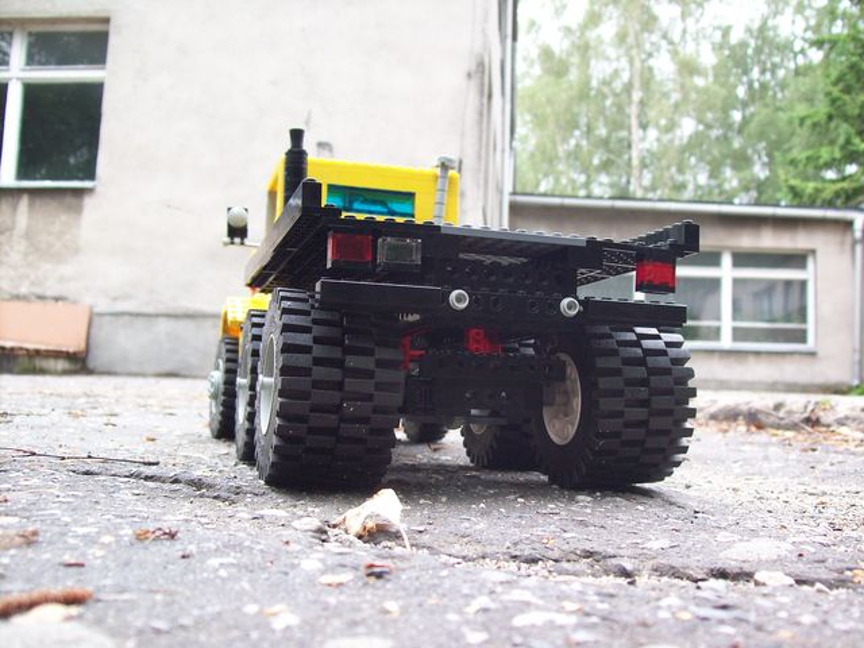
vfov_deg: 39.7
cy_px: 324
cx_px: 432
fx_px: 899
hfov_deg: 51.4
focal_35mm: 36
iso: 80
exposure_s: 1/107
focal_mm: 6
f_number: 2.7
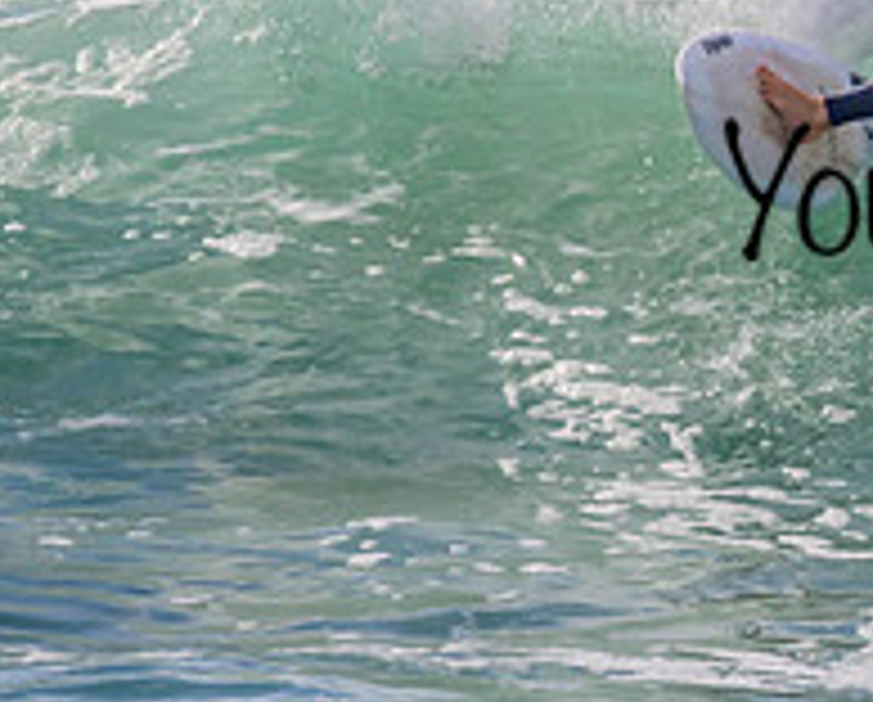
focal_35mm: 2240
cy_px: 151
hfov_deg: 0.9
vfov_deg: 0.7
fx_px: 57992
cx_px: 1188
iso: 1000
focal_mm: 800
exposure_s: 1/2000
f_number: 11
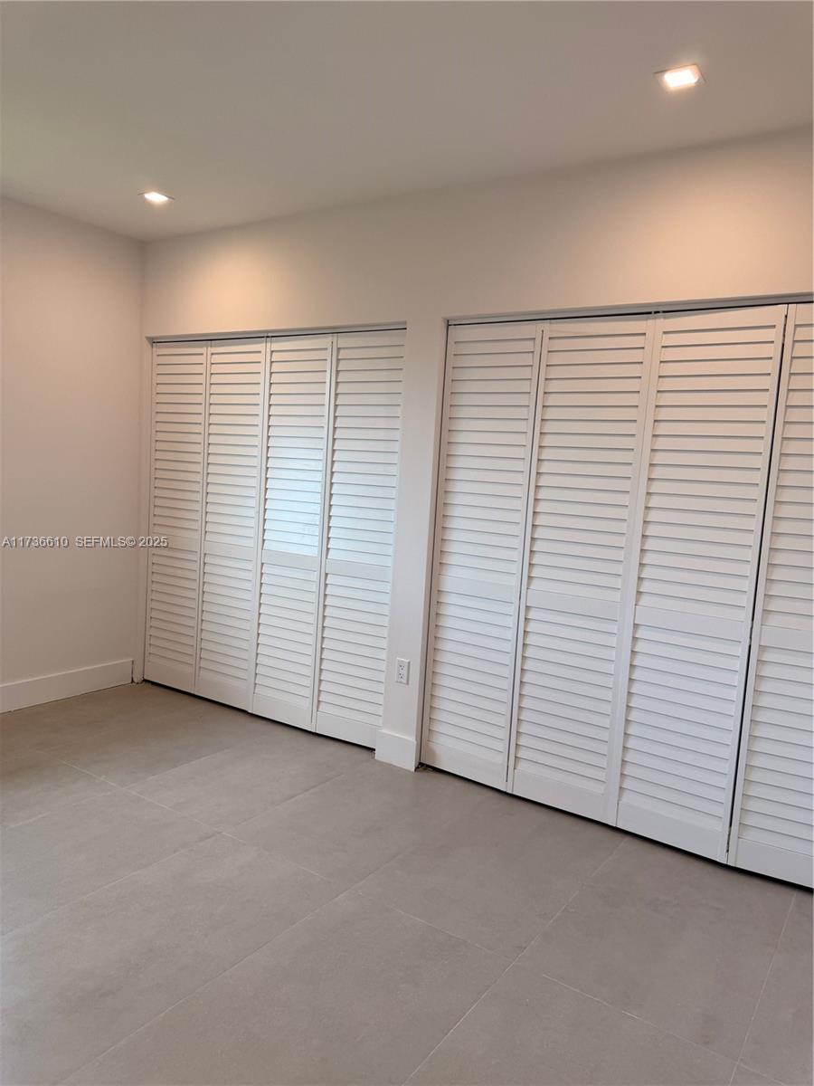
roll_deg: -4.9
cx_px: 407
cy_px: 543
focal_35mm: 24
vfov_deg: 71.6
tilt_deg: -2.5
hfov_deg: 56.8
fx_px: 752
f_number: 1.78
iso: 100
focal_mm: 6.76
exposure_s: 1/240
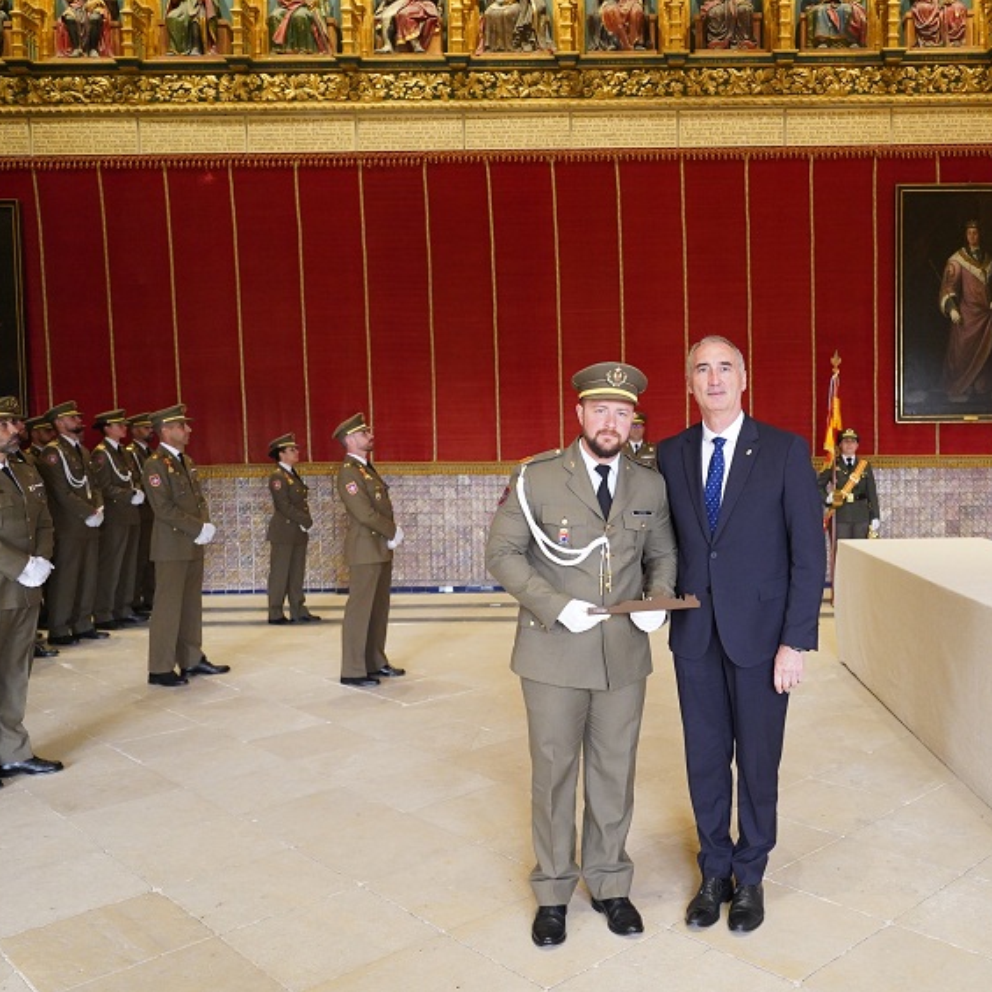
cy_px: 494
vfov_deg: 52.5
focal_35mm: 31
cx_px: 644
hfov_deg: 51.7
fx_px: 1005
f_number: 2.8
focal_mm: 24
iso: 5000
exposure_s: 1/250
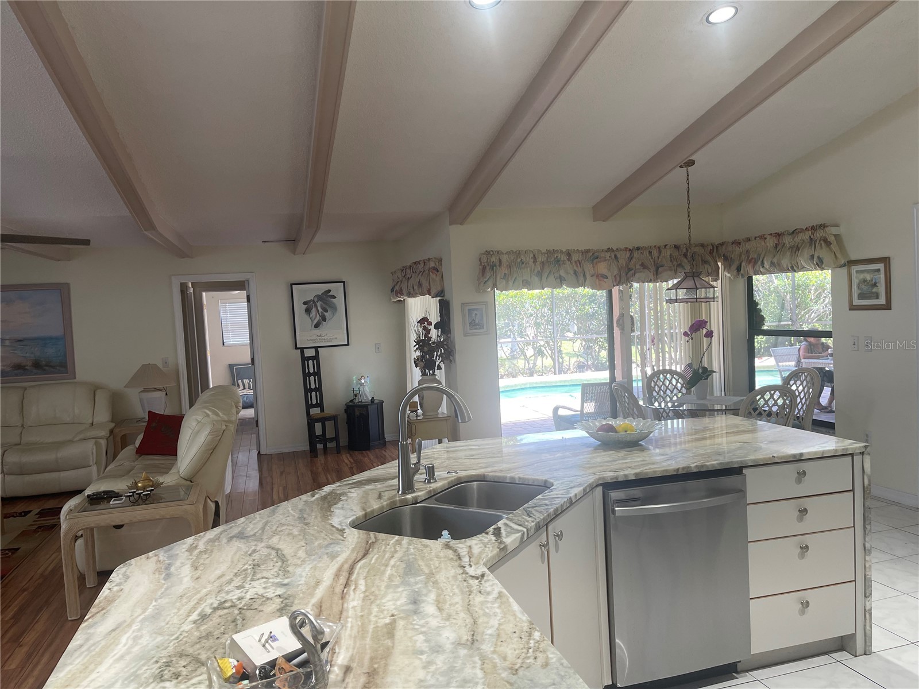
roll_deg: +2.4
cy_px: 344
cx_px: 460
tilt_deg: -3.5
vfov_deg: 54.9
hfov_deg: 69.4
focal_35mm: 25
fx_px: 664
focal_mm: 5.1
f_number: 1.6
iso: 80
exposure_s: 1/120
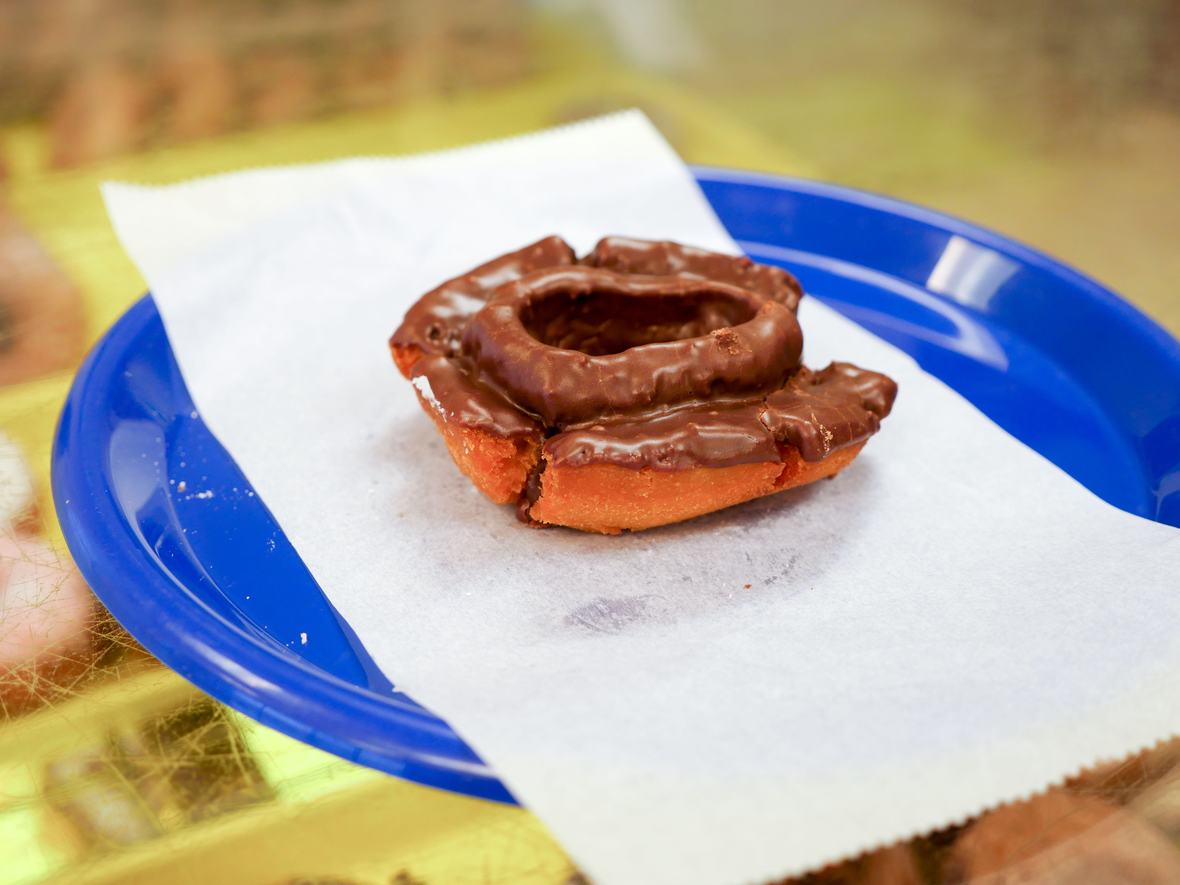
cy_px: 442
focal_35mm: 50
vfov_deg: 29.1
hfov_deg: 38.2
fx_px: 1704
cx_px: 590
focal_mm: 25
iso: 200
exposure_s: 1/60
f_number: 2.8
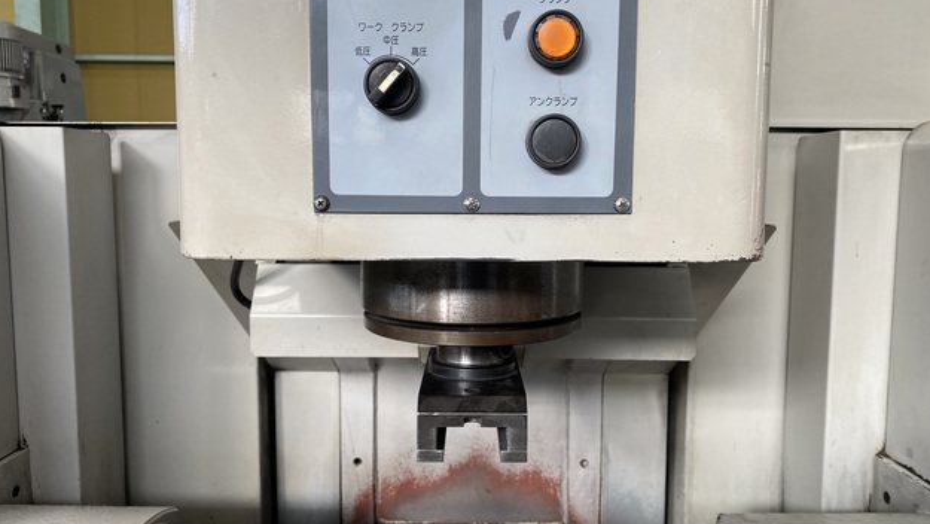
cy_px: 262
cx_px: 470
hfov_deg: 66.0
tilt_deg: -6.5
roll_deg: +1.0
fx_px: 715
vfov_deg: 40.2
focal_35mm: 29
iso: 50
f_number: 1.8
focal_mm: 4.25
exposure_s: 1/122
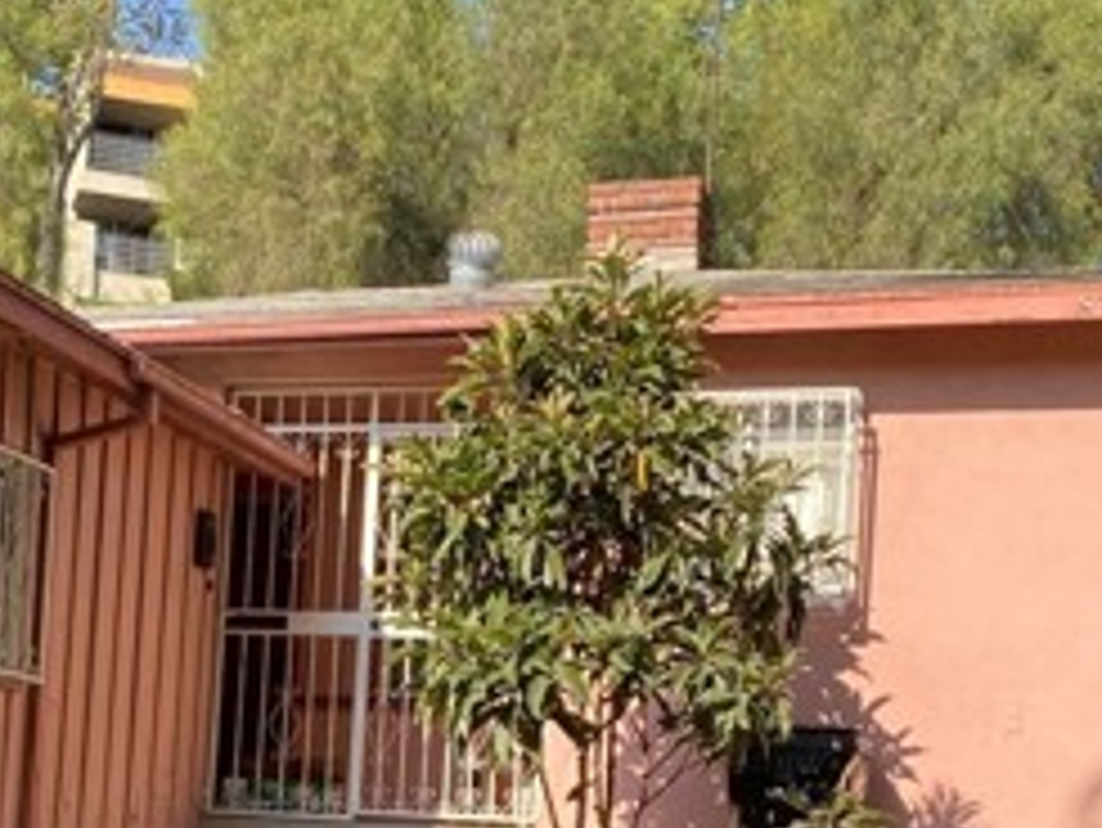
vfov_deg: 20.8
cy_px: 850
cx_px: 360
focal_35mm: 68
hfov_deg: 28.3
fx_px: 2166
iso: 32
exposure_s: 1/816
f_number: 1.8
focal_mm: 4.25
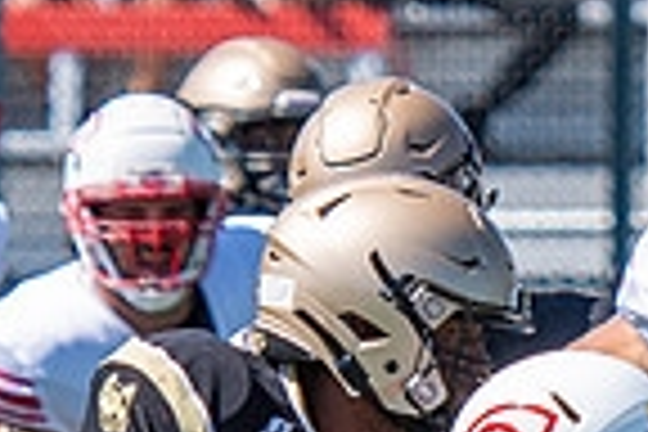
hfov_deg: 1.5
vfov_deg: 1.0
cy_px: 772
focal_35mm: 1341
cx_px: 728
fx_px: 24136
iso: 160
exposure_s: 1/2500
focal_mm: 135
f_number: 2.8
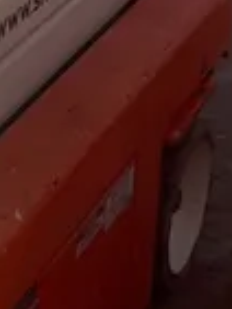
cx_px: -136
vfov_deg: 12.9
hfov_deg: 10.5
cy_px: -295
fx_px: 1205
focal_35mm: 135
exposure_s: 1/4464
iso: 32
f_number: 1.6
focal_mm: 4.2
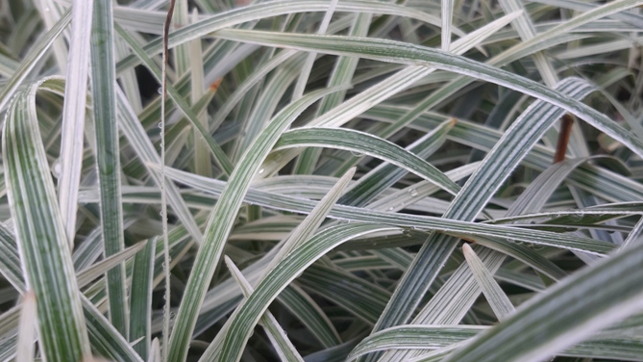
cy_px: 181
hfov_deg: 59.5
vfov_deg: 35.6
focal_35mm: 33
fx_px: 563
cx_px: 336
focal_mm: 3.93
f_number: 1.7
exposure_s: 1/50
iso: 50
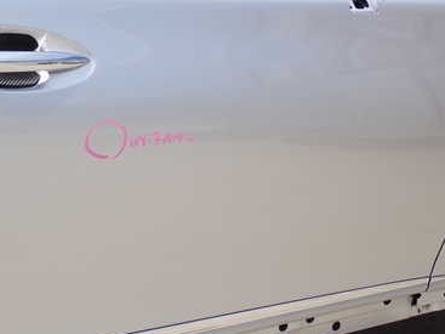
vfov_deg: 20.4
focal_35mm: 72
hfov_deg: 27.0
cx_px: 178
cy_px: 166
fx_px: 925
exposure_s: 1/640
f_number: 4
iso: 100
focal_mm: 7.84
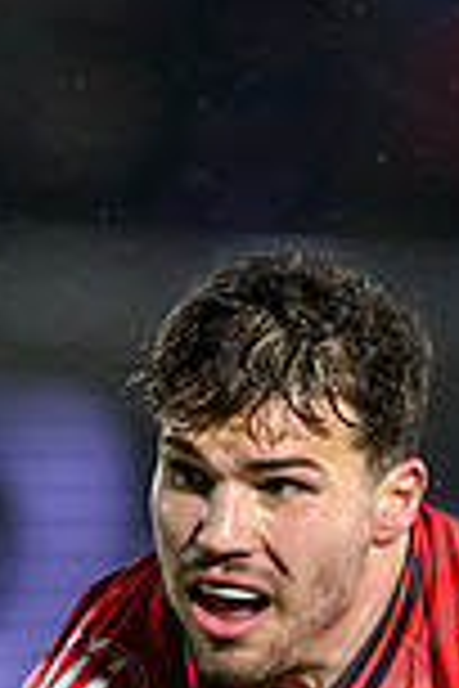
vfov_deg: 1.1
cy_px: 984
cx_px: 414
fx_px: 36488
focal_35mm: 1908
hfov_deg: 0.7
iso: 5000
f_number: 3.2
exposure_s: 1/2500
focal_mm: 400
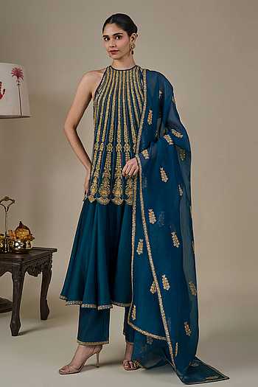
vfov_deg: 41.9
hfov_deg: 28.6
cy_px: 194
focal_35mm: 47
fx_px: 505
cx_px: 129
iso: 250
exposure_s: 1/160
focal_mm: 47
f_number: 5.6
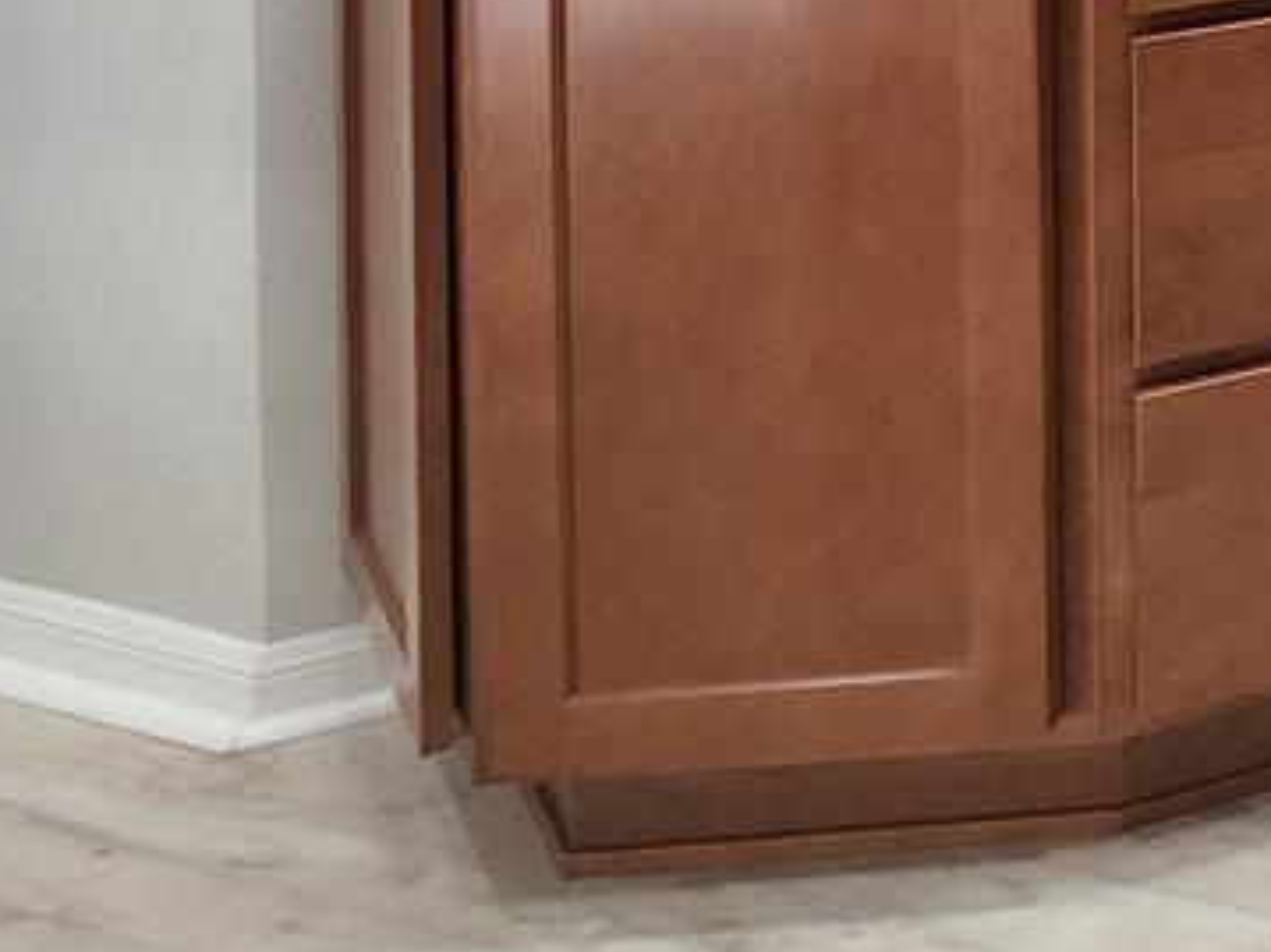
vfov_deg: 18.9
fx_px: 2129
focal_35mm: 58
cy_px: -793
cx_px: 2737
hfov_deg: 17.6
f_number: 2.2
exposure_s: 1/60
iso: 200
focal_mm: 2.2
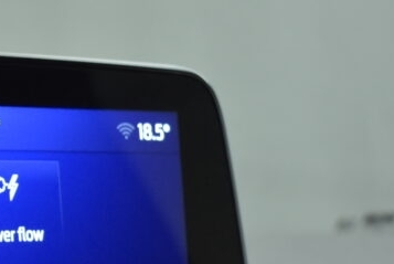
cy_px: 289
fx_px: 1414
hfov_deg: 15.2
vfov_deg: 10.5
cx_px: -105
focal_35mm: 129
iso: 1600
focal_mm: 30
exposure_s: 1/100
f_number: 4.2
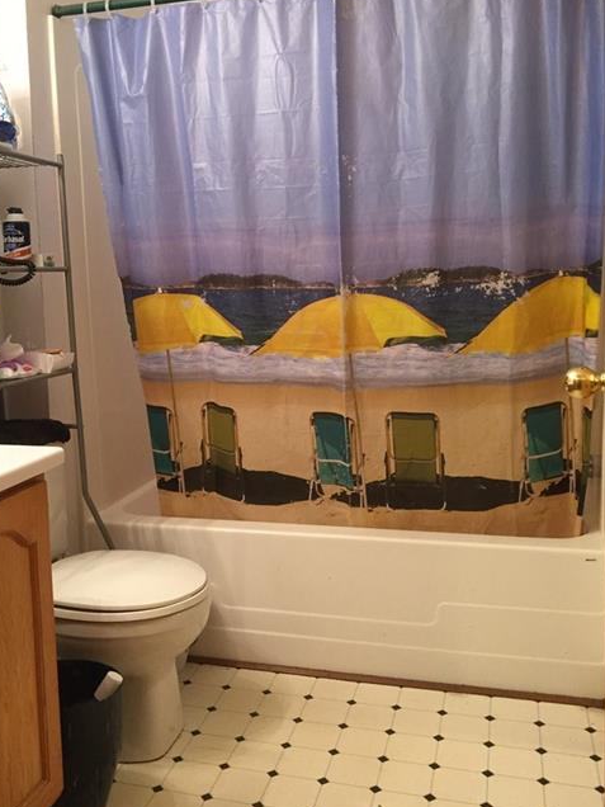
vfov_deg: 52.5
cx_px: 245
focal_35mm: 35
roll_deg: +1.5
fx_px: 816
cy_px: 358
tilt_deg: -5.9
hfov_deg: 40.5
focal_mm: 4.15
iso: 125
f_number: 2.2
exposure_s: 1/30
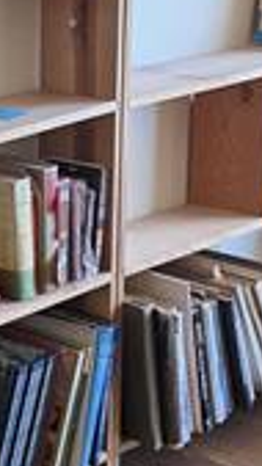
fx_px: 1409
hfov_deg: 10.0
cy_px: 94
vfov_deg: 18.6
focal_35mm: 114
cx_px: -232
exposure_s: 1/120
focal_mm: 6.3
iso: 160
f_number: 1.7
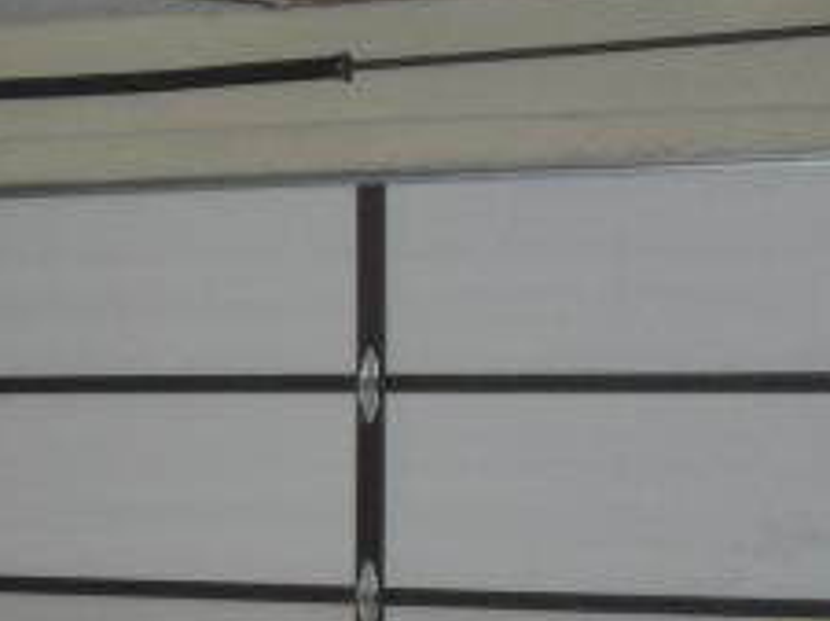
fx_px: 2443
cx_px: -246
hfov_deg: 18.0
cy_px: 540
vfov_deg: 14.4
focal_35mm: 102
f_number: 3.1
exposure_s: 1/60
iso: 400
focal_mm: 6.3
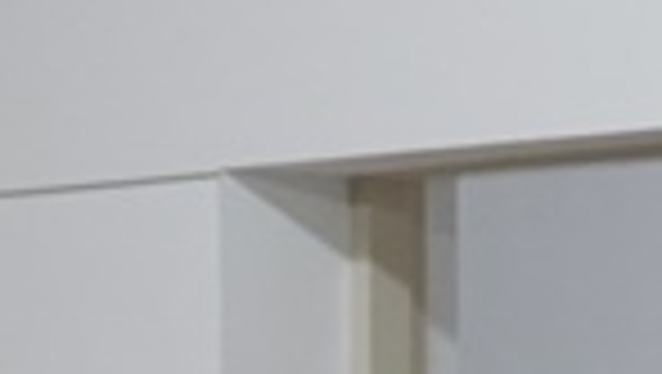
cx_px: 14
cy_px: 1350
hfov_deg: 4.9
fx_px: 7801
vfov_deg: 2.7
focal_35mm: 444
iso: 640
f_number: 3.5
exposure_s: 1/80
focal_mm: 22.19
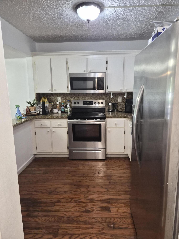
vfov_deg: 73.9
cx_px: 90
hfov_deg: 58.9
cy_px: 120
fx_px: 159
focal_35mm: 23
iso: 500
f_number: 1.8
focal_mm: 5.4
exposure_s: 1/120
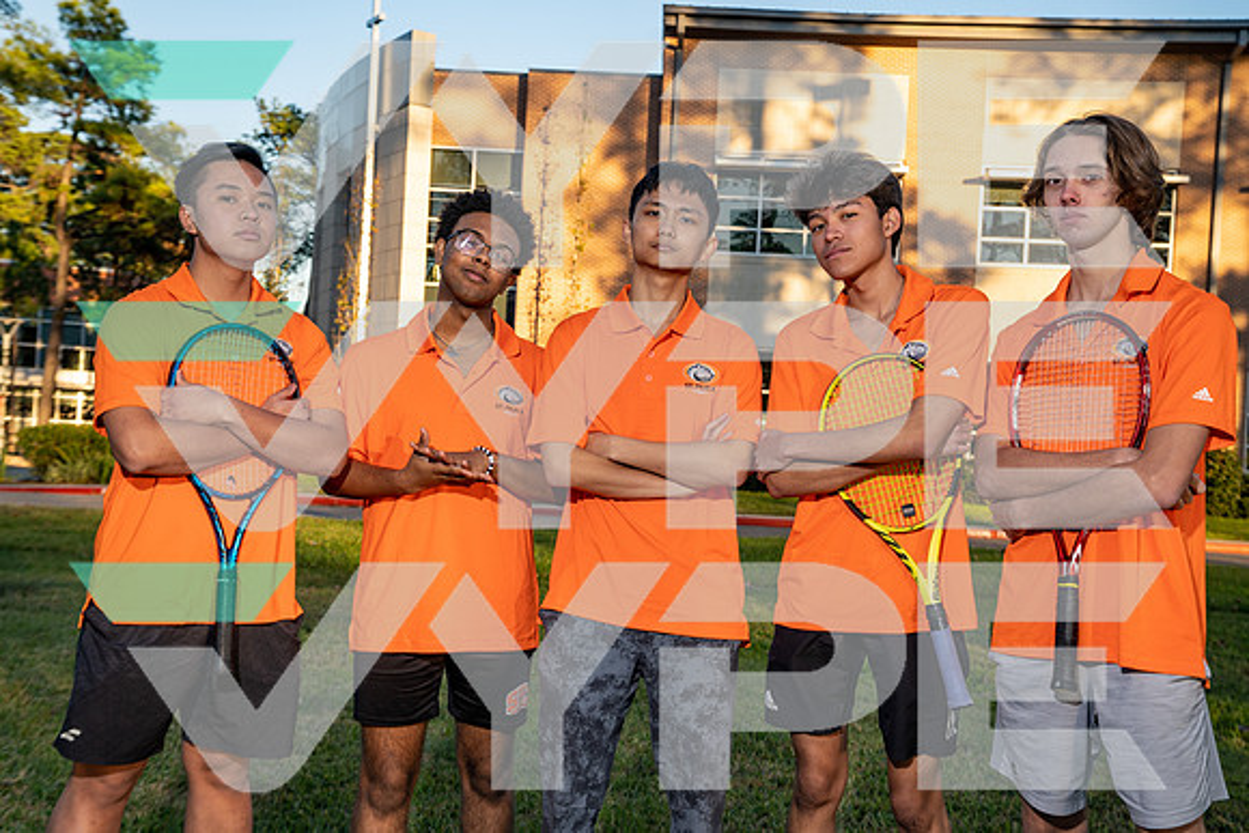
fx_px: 1596
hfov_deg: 42.7
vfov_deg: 29.3
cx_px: 624
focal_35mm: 46
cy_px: 416
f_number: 5.6
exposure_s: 1/250
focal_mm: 46
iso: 250
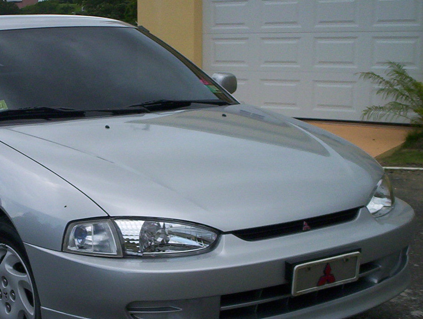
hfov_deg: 28.9
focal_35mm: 66
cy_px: 183
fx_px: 809
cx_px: 115
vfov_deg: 22.3
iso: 100
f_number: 4.5
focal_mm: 4.99
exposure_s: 1/518
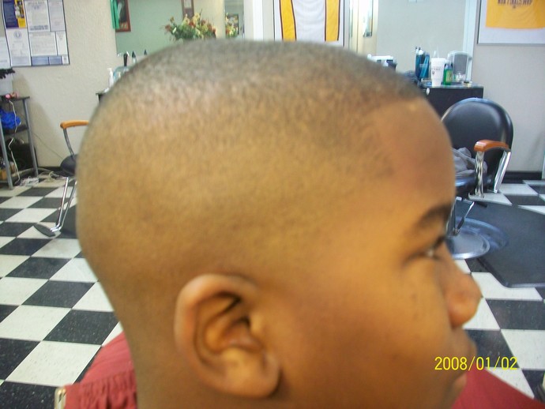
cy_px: 204
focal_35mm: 32
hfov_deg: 56.8
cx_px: 272
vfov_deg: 44.2
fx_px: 504
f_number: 2.8
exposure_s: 1/13
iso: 160
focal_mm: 5.7
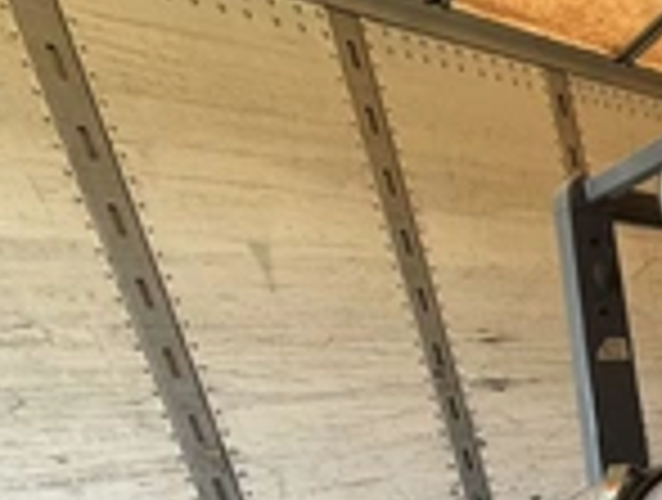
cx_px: 851
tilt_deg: -14.7
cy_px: 635
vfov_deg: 30.6
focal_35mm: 38
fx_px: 728
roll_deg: +9.0
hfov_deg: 34.9
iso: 200
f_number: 2.2
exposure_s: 1/121
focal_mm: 2.22
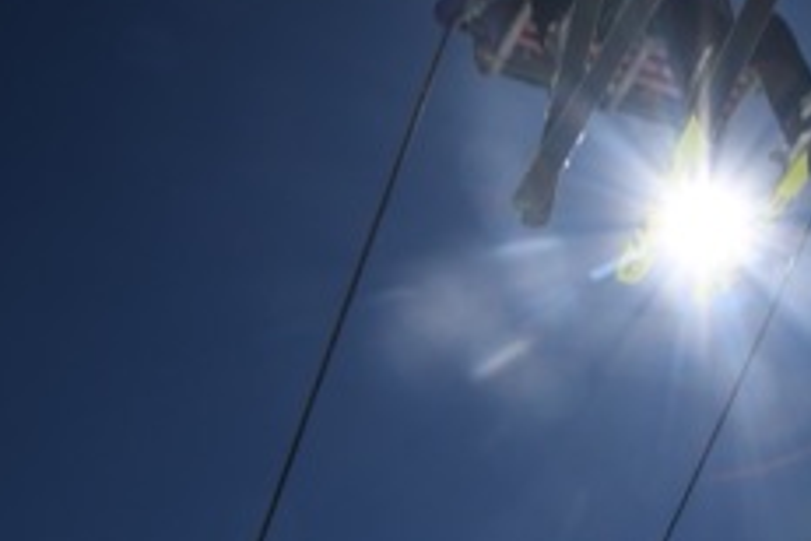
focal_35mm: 56
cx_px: 657
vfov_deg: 23.6
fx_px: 1261
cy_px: 58
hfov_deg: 34.5
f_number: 11
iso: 400
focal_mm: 18
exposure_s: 1/3200
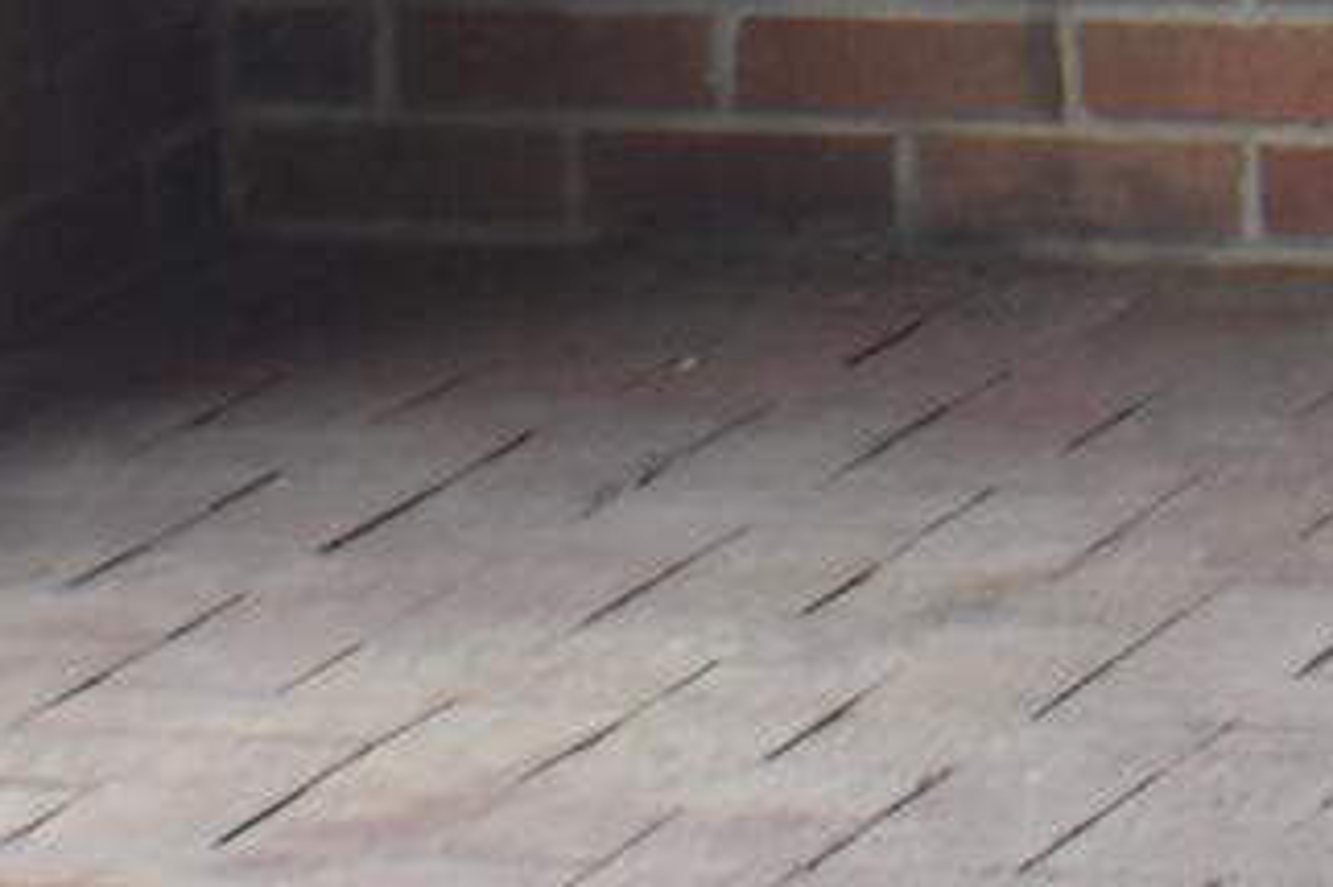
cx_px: 3066
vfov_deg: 2.6
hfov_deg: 3.9
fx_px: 19361
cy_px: -1512
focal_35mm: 523
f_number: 5.6
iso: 1000
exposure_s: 1/125
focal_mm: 55
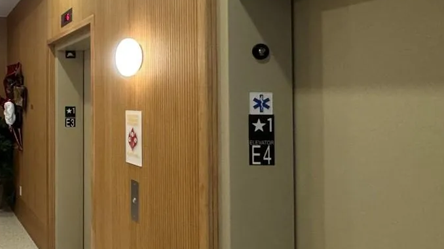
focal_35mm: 36
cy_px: 90
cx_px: -62
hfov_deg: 41.8
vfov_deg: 32.6
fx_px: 424
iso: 500
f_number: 2.2
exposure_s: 1/60
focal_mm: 2.22
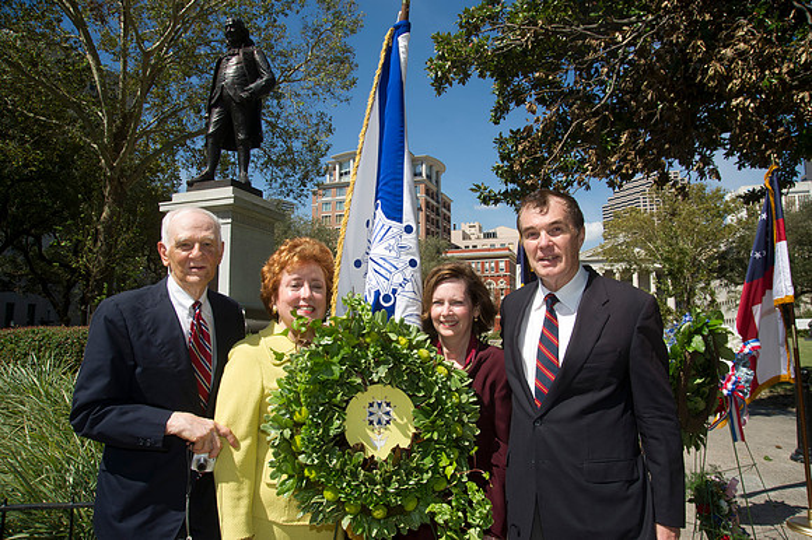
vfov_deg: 53.1
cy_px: 270
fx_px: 541
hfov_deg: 73.8
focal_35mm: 24
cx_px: 406
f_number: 8
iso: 200
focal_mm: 24
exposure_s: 1/250
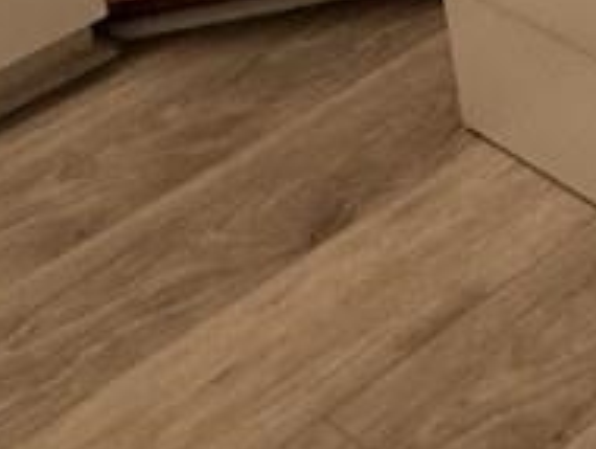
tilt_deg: -12.4
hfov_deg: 13.0
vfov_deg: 10.6
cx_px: 1515
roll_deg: +1.9
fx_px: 1827
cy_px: -813
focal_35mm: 106
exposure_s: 1/120
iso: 100
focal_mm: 2.22
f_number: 2.2
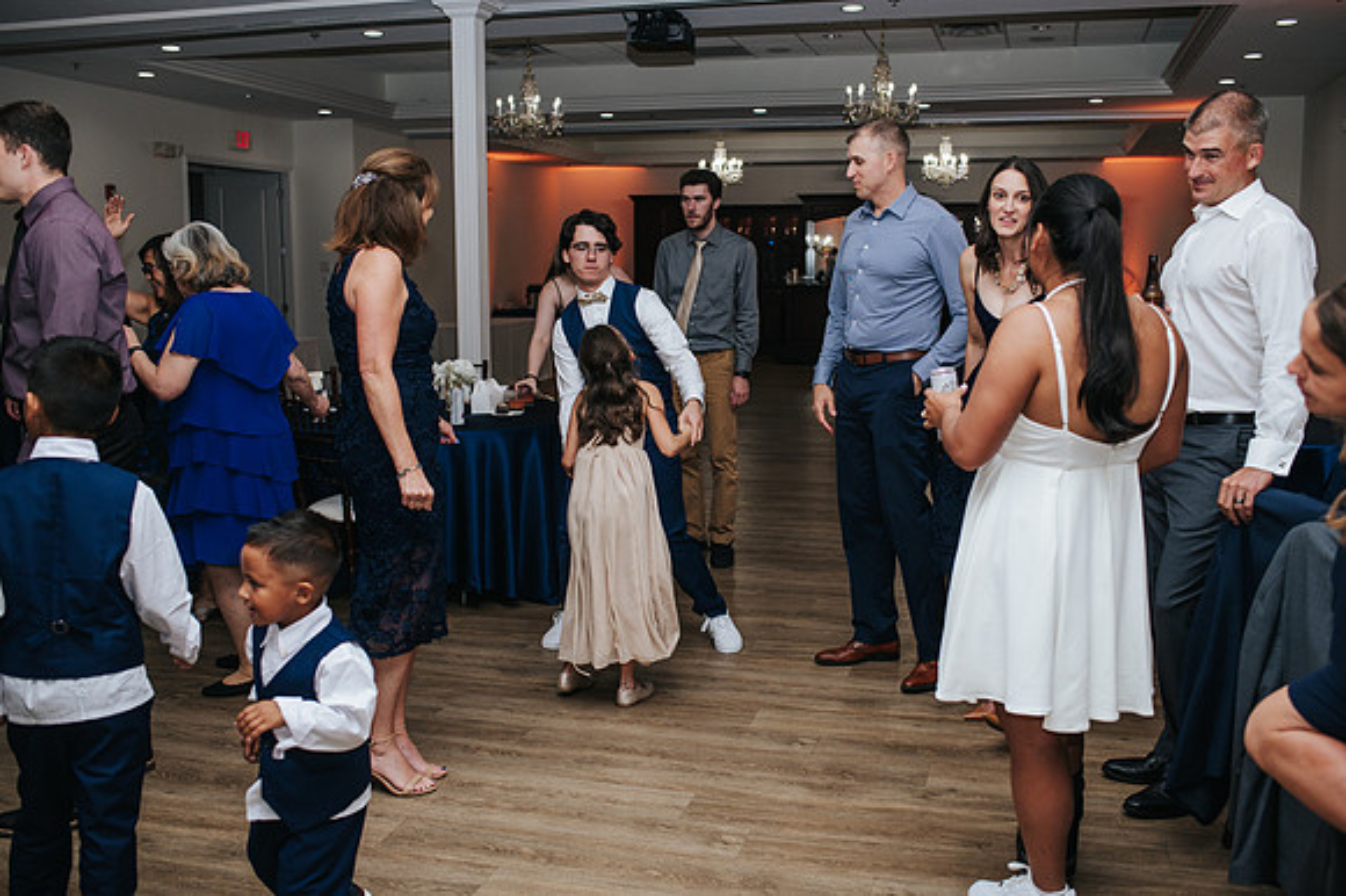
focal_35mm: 35
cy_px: 448
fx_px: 1308
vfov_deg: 37.8
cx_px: 673
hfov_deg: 54.5
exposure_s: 1/200
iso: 800
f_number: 3.2
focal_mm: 35
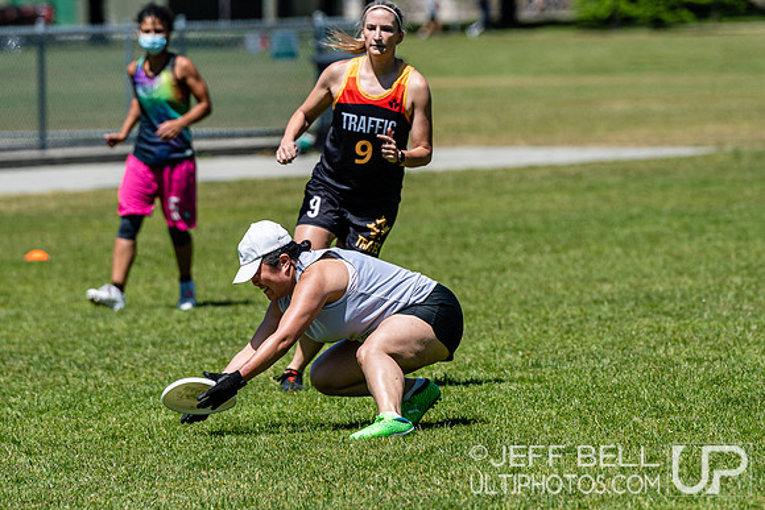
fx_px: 8588
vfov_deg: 3.4
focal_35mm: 404
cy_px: 167
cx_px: 382
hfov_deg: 5.1
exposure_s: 1/2000
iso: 100
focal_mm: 200
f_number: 4
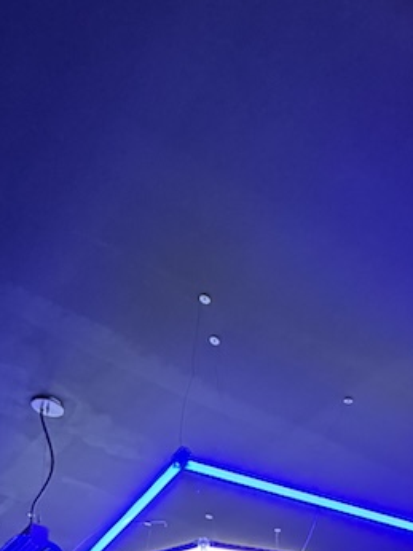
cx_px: 300
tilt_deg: +4.1
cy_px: 832
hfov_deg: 26.7
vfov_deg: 26.0
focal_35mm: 54
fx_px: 860
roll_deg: -2.6
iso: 320
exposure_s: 1/60
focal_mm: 2.22
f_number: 2.2
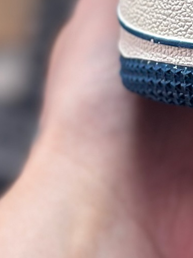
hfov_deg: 7.6
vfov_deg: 9.8
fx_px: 1443
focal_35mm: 194
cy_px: -148
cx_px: 262
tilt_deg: -59.5
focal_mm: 6.86
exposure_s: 1/1095
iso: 80
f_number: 1.78
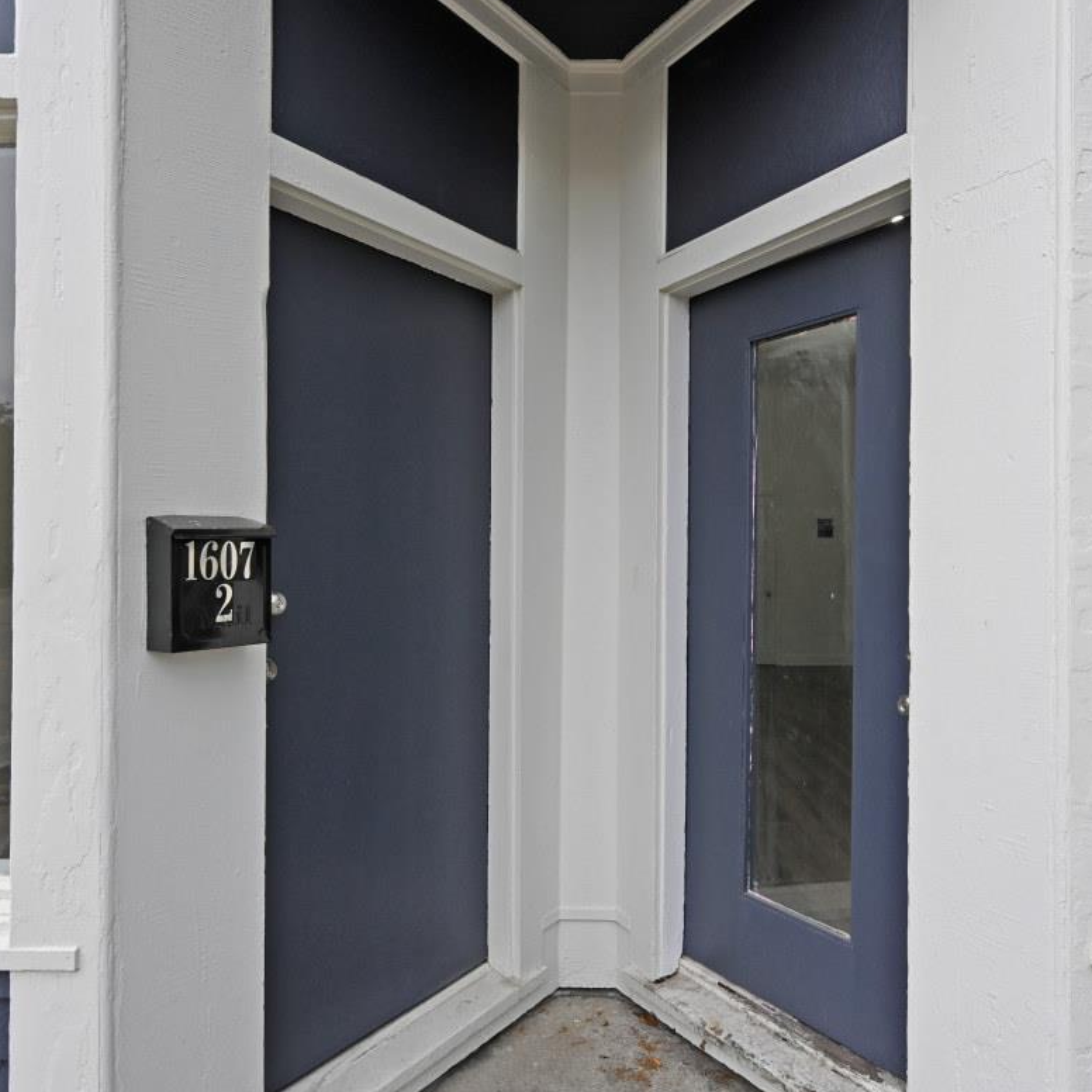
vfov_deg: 67.3
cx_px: 590
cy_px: 546
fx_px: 821
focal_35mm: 23
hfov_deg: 67.2
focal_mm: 14
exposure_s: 1/250
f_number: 4
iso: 200
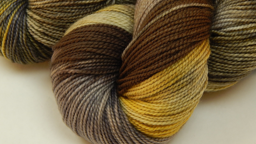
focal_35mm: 115
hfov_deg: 18.6
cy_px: 76
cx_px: 127
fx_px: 781
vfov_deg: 10.5
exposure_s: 1/15
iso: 125
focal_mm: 18.7
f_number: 4.5
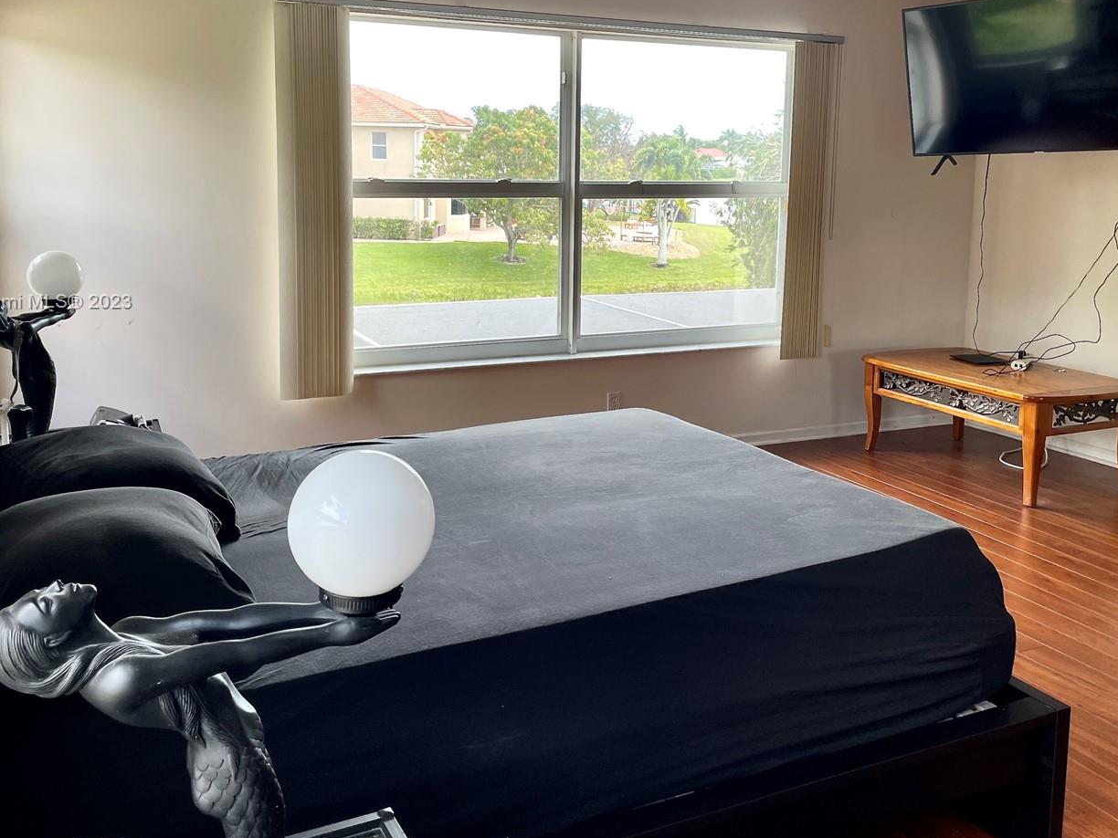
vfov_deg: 41.4
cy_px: 303
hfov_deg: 54.0
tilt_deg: -7.1
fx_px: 1098
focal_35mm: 34
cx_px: 570
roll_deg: -0.8
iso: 32
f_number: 1.6
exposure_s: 1/141
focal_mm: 4.2
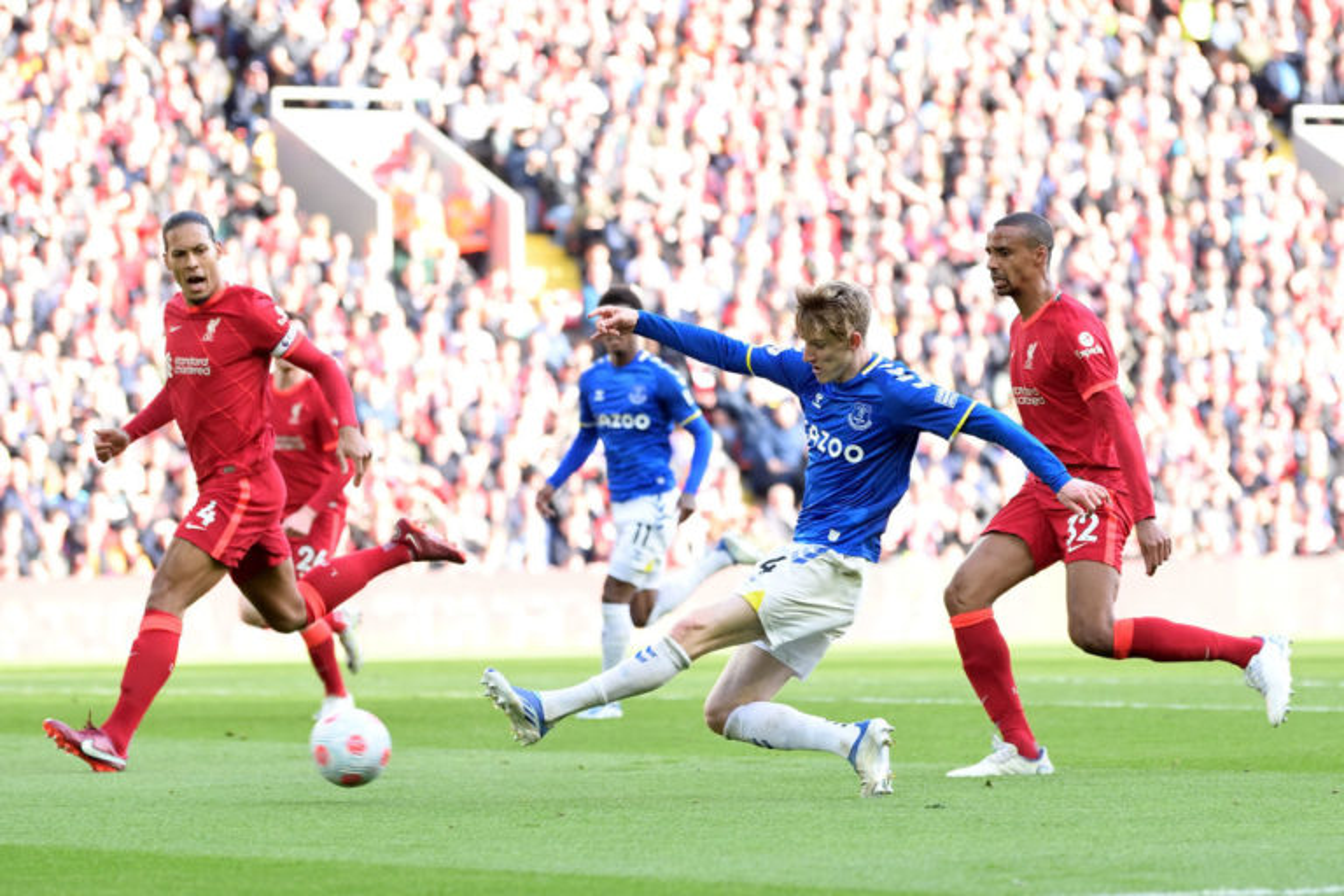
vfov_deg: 10.2
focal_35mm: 135
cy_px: 448
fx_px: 5040
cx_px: 672
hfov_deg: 15.2
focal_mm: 135
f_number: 2.8
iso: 800
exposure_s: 1/1000
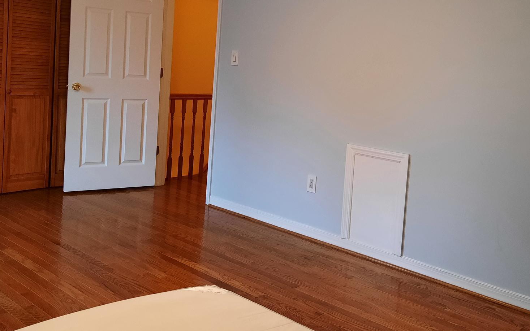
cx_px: 344
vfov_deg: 33.9
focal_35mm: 37
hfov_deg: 52.0
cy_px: 96
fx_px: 534
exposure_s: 1/30
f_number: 2
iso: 320
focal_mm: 4.6
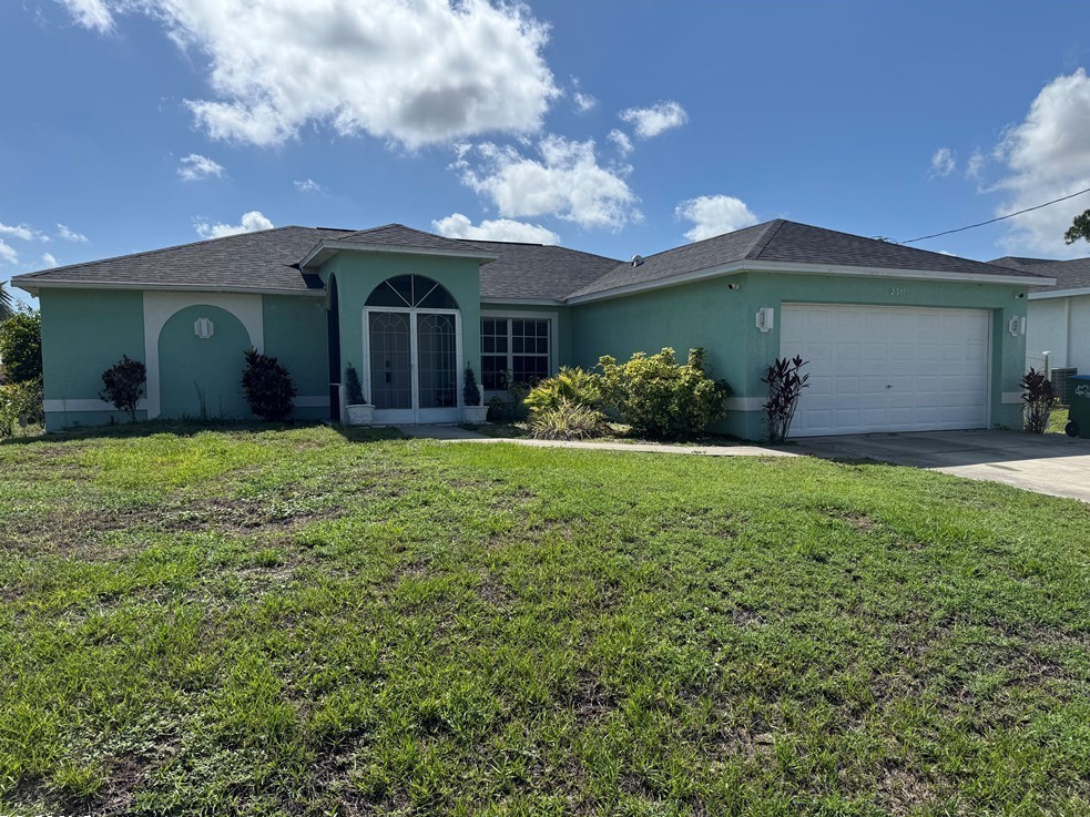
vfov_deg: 54.9
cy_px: 418
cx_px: 558
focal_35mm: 25
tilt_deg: -2.9
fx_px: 787
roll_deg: +1.5
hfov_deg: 69.4
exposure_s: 1/6410
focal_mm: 6.76
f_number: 1.78
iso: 80
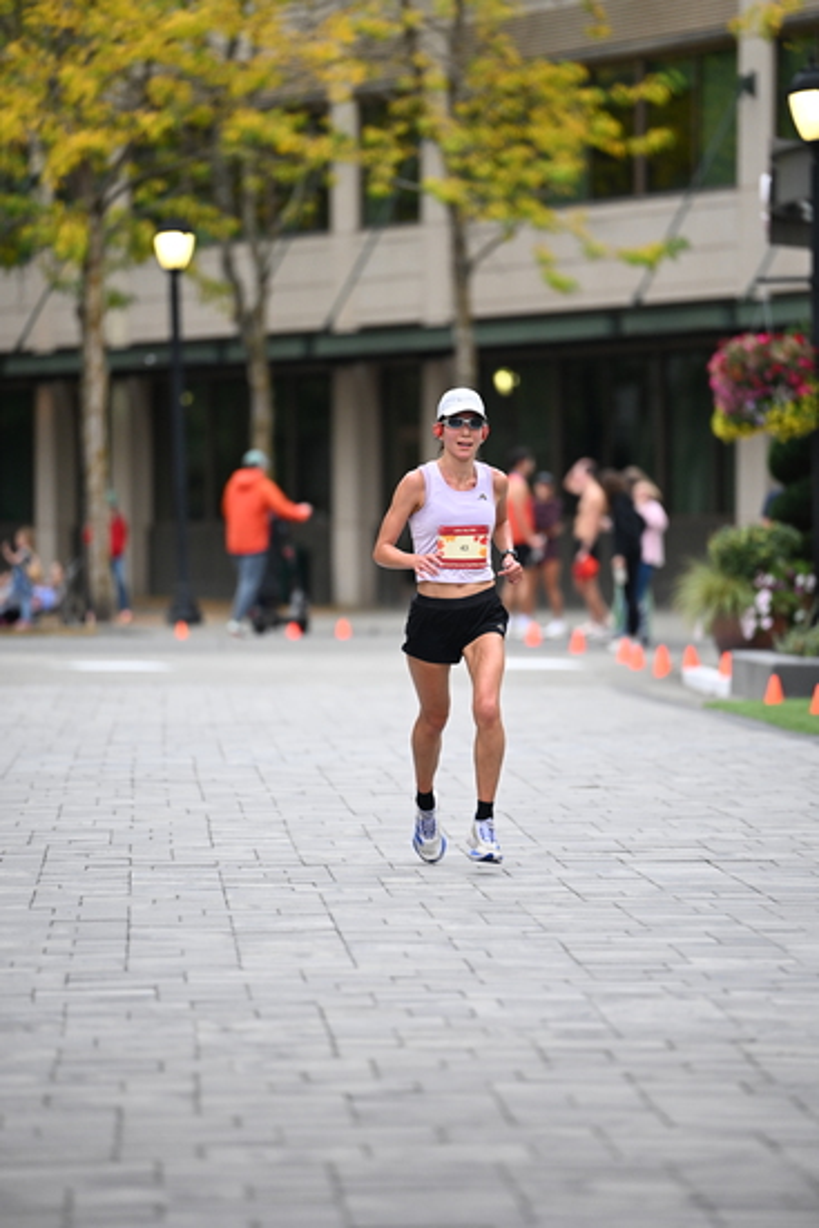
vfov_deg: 10.3
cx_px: 410
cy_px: 614
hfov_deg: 6.9
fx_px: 6820
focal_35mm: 200
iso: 1600
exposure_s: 1/1000
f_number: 2.8
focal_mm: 200
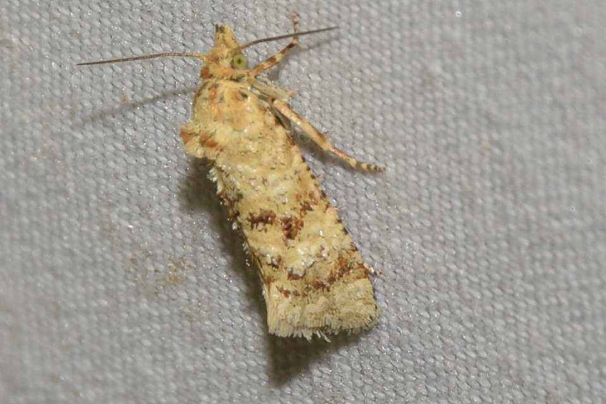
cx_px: 303
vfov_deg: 6.5
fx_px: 3535
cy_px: 202
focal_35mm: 210
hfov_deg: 9.8
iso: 100
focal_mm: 140
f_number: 13
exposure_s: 1/160
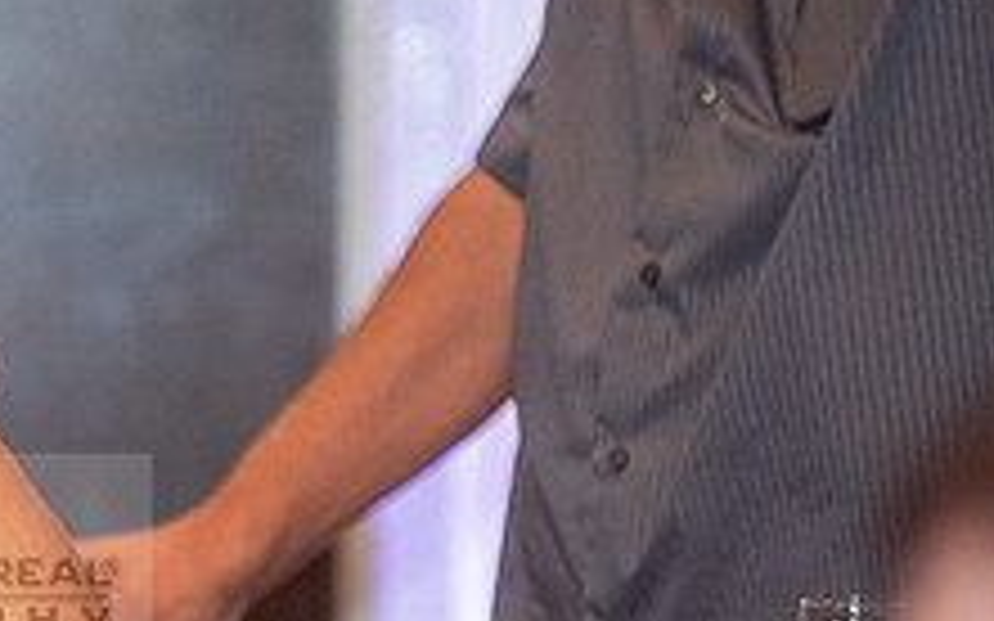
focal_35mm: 536
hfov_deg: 3.9
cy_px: 560
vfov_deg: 2.4
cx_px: -229
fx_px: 14516
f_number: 2.8
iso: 3200
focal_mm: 200
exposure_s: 1/250
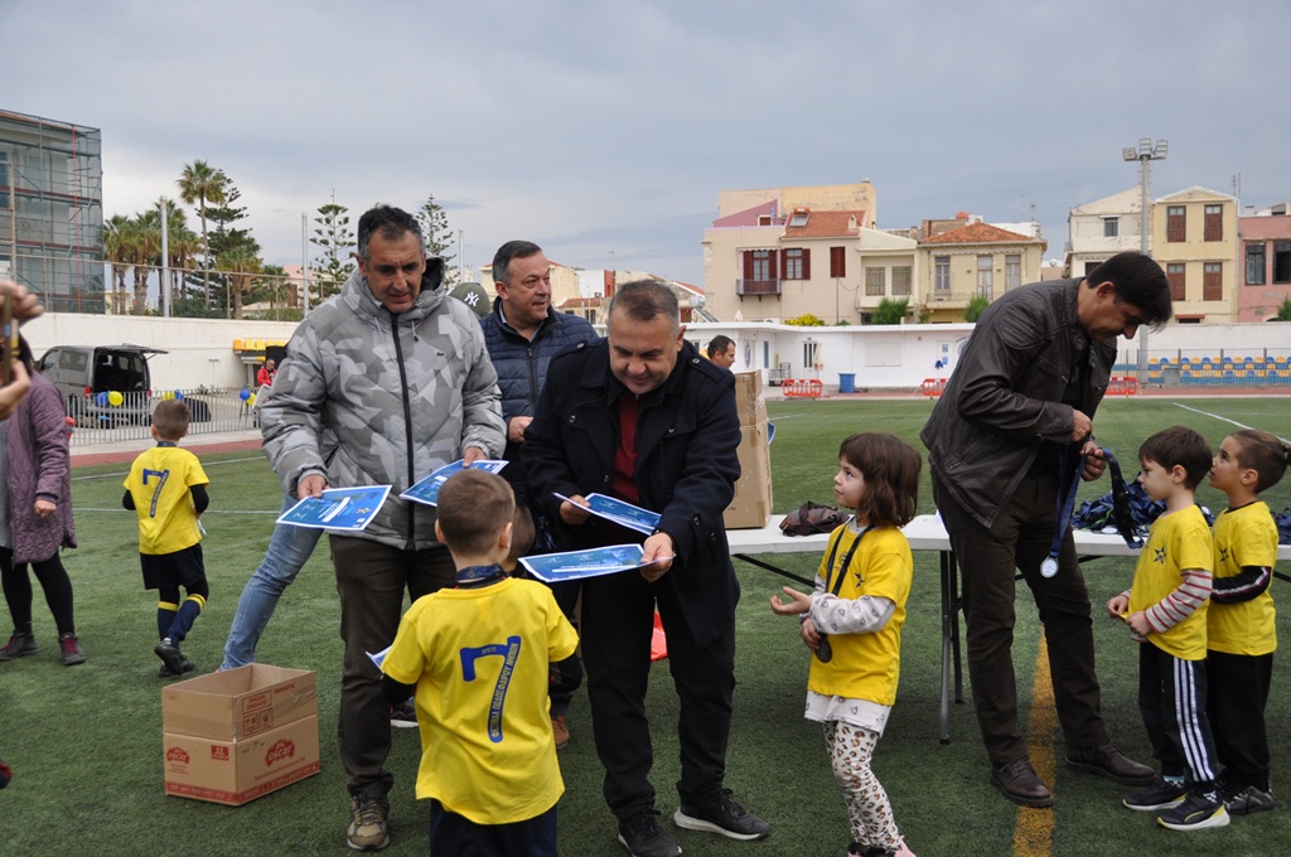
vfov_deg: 36.8
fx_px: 1289
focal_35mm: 36
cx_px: 646
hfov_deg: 53.2
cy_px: 428
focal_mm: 24
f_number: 4
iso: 500
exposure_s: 1/1000
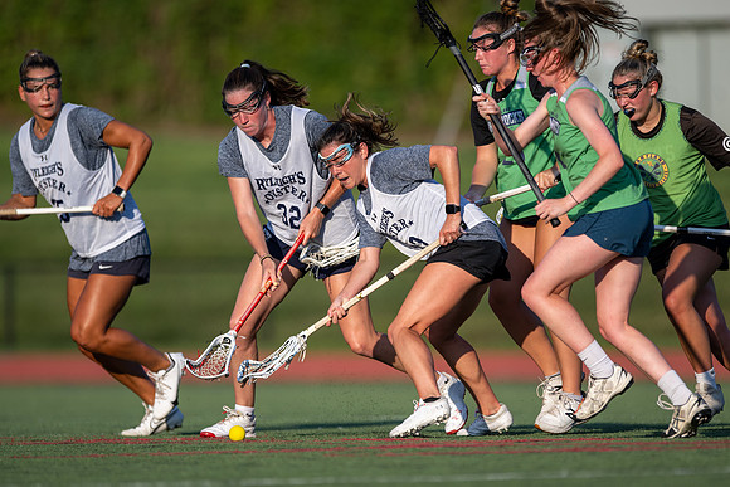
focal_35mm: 532
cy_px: 278
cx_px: 394
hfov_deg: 3.9
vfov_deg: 2.6
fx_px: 10791
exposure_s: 1/2000
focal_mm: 400
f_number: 2.8
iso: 110
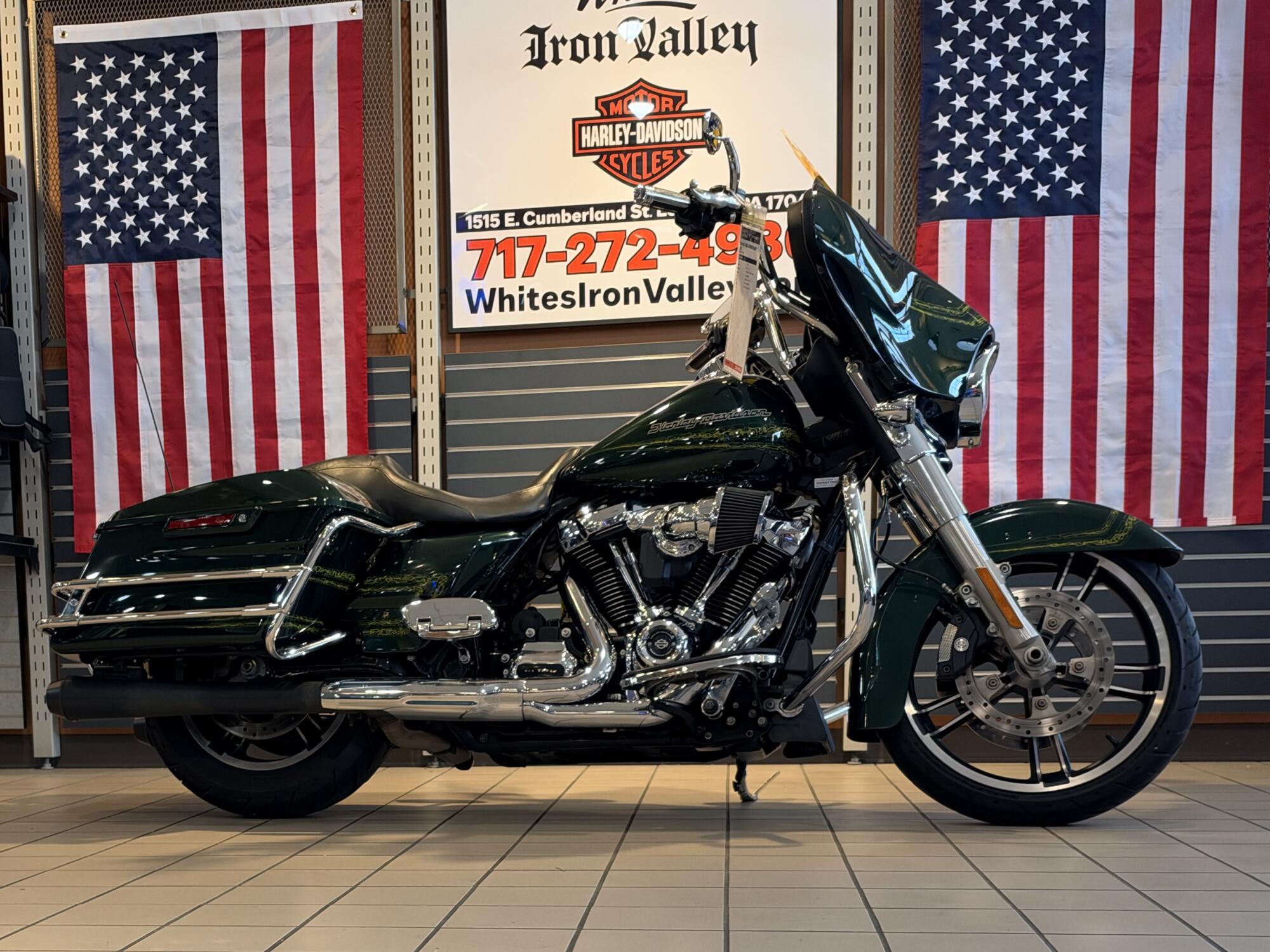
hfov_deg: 71.6
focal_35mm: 24
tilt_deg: -6.0
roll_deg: +1.5
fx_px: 881
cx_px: 635
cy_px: 476
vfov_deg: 56.8
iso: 160
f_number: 1.48
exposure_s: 1/120
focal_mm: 6.93
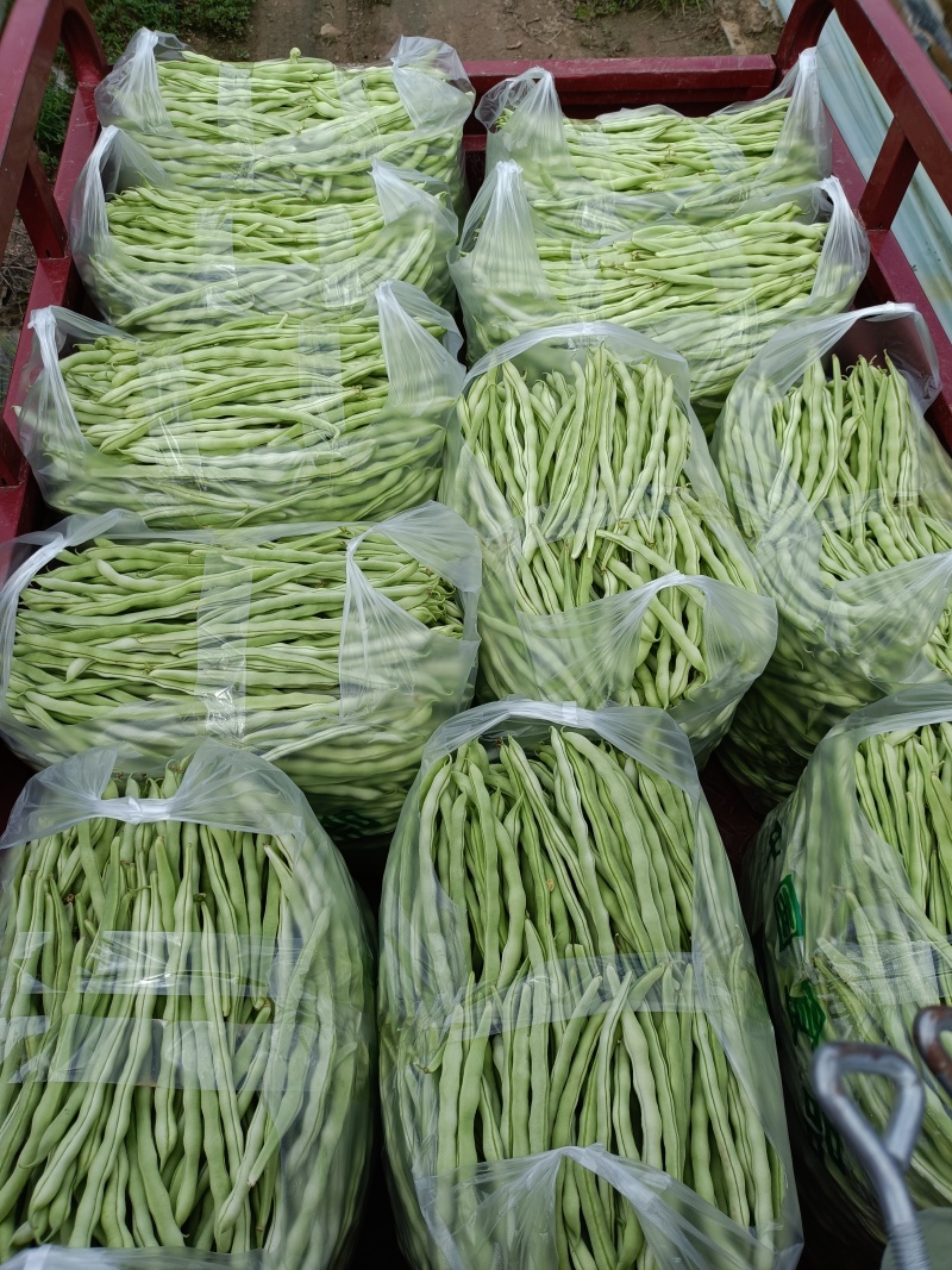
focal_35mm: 25
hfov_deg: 54.9
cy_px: 635
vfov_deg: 69.4
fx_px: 917
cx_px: 476
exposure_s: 1/684
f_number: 1.7
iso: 102
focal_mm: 4.7
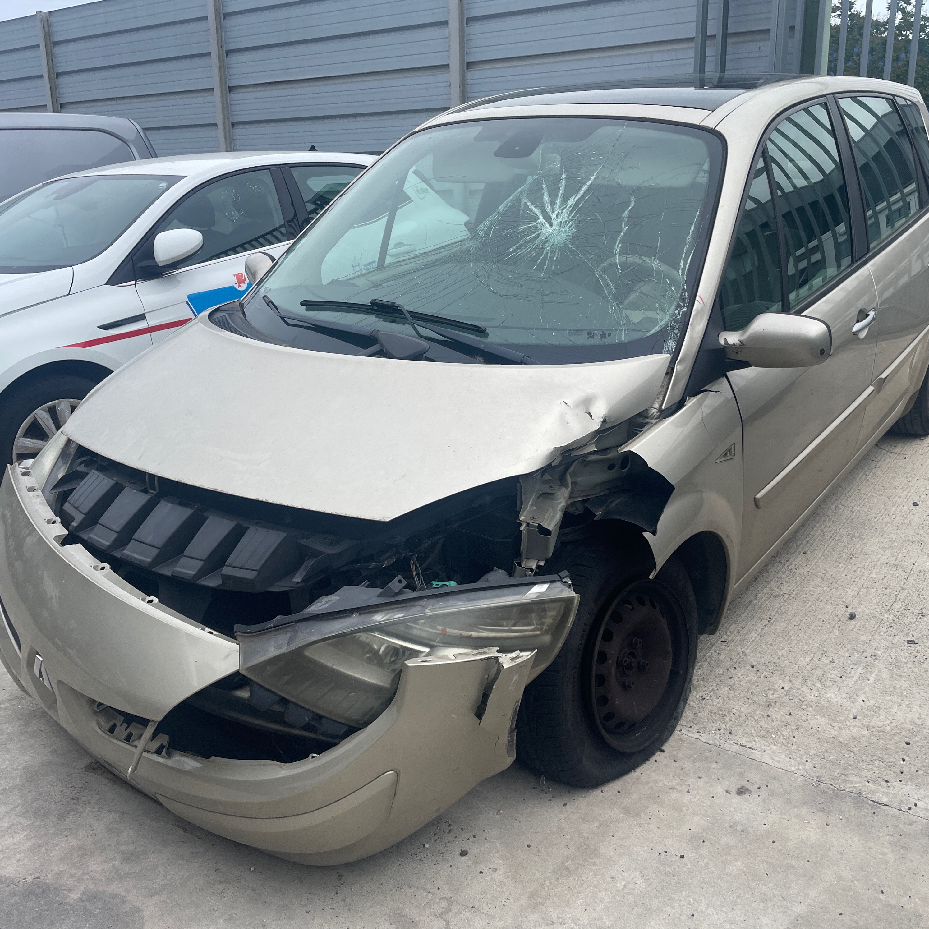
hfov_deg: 52.4
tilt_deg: -15.5
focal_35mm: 31
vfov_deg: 52.5
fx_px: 941
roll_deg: -0.6
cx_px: 529
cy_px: 462
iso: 32
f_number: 1.6
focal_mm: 4.2
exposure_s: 1/1575
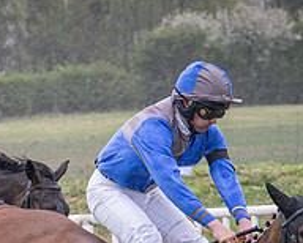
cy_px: 258
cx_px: 31
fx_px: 3788
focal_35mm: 422
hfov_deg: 4.6
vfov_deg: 3.7
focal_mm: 70
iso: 1600
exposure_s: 1/1000
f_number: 4
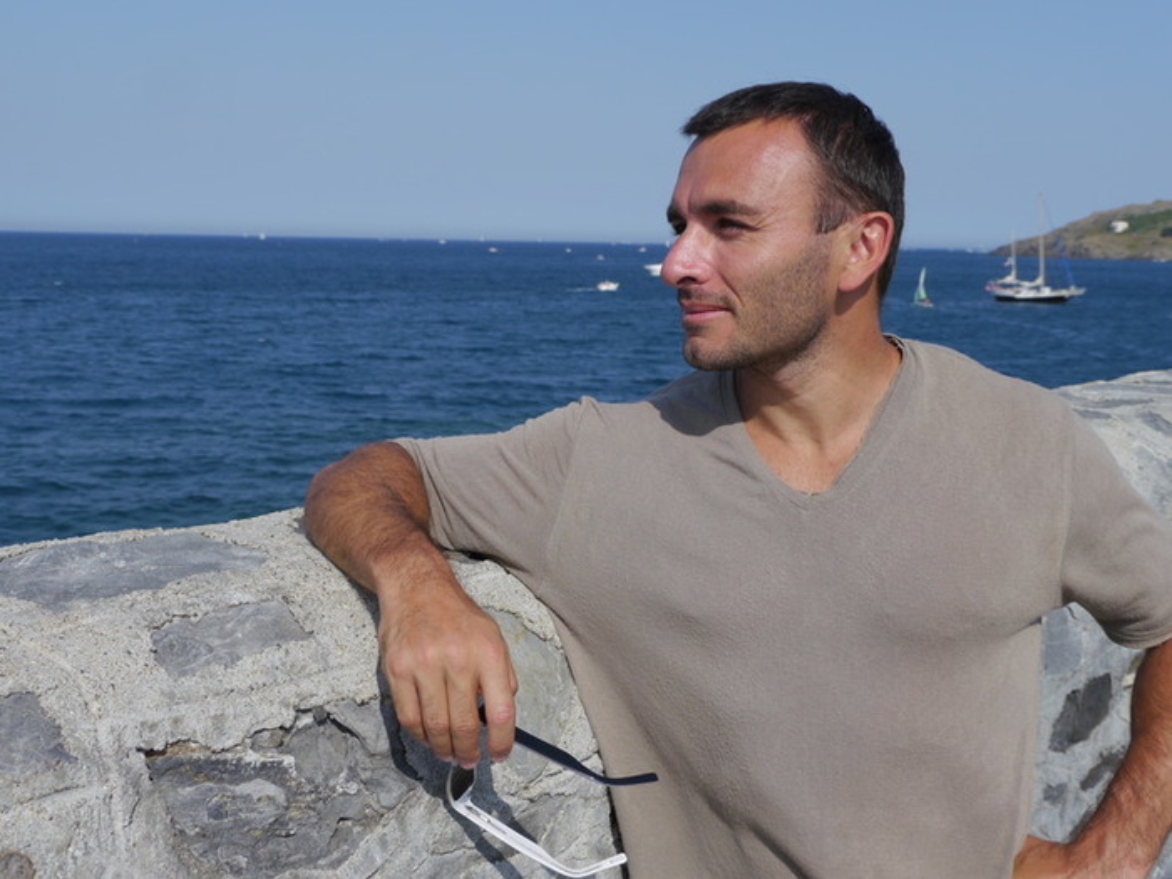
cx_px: 586
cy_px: 440
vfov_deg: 32.9
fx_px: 1490
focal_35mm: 44
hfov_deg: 42.9
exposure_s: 1/800
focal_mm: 22
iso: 160
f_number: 7.1
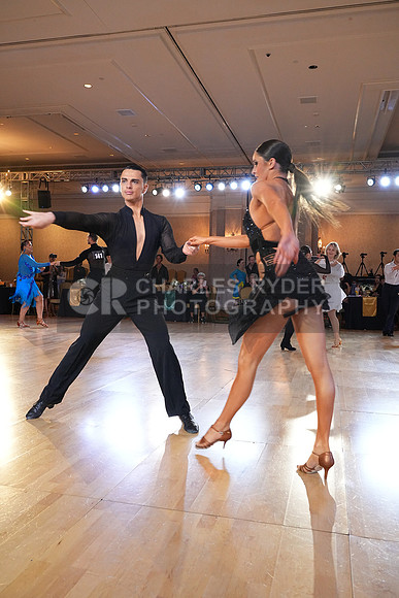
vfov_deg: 61.9
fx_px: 498
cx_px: 200
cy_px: 299
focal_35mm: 30
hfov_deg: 43.6
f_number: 7.1
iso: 5000
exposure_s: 1/200
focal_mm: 30
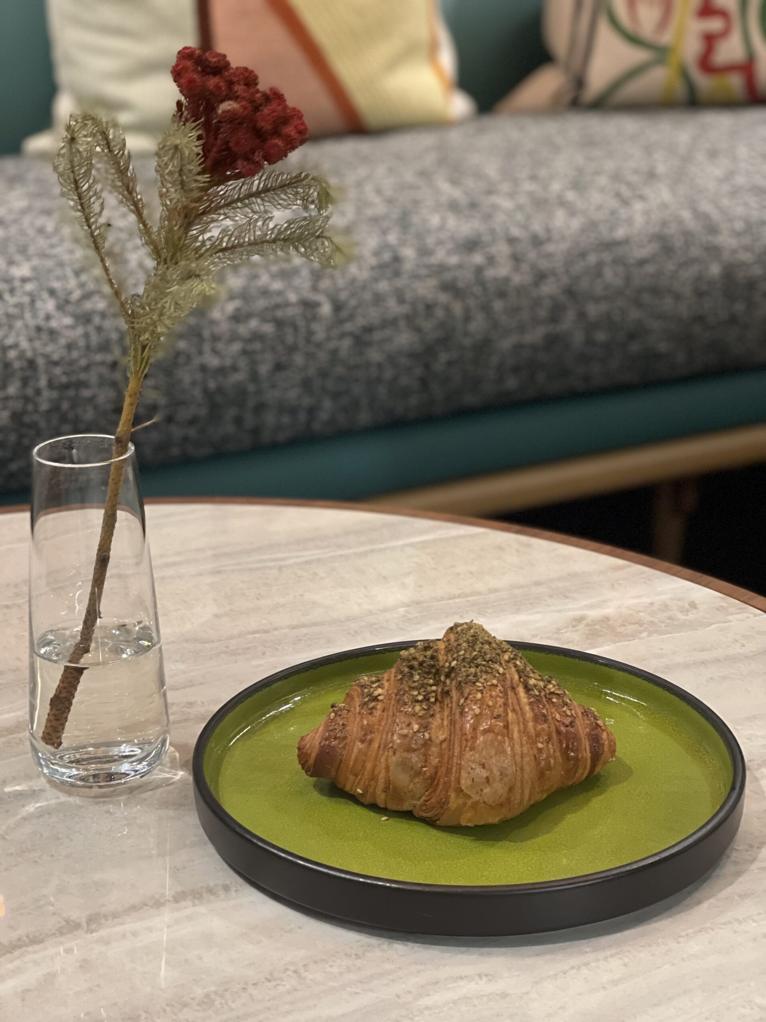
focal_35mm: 64
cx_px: 383
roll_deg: +0.6
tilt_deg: -18.5
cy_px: 511
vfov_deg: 30.3
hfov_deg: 22.9
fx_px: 1888
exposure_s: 1/24
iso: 400
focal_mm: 7.5
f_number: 2.2
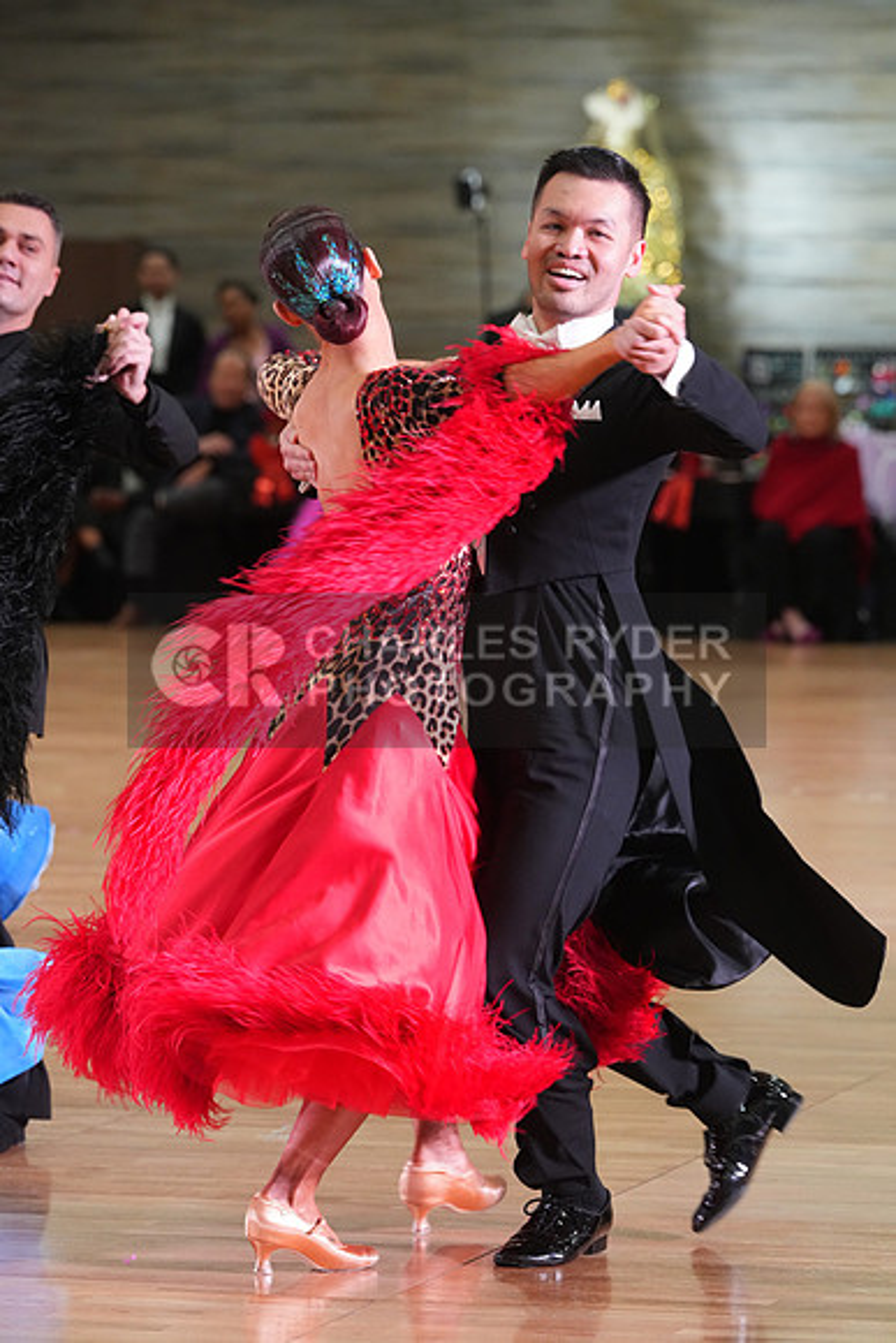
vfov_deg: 10.3
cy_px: 672
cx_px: 448
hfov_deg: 6.9
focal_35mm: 200
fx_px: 7462
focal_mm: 200
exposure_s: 1/200
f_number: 6.3
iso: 4000
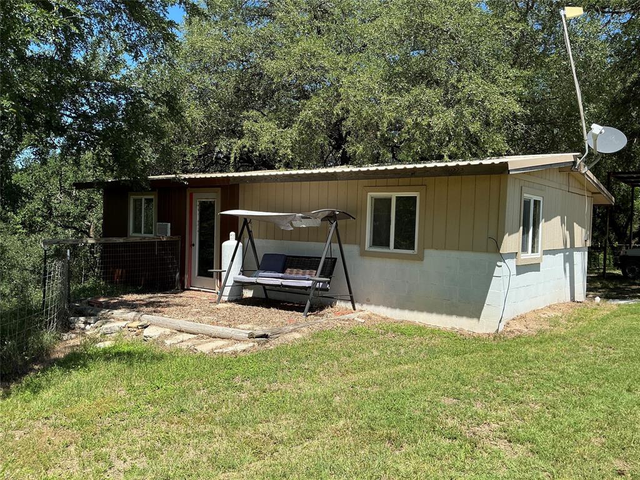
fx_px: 518
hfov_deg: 63.4
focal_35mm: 28
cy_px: 240
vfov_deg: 49.7
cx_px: 320
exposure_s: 1/1144
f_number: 1.8
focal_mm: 3
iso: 25
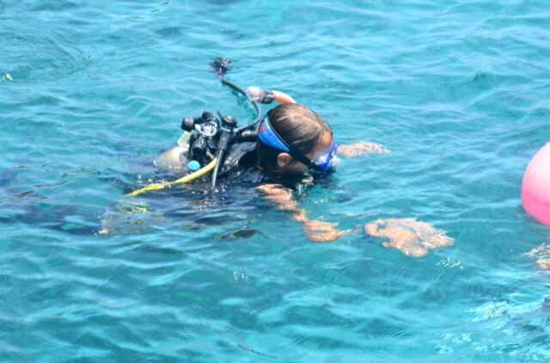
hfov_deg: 14.4
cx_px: 275
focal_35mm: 142
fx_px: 2171
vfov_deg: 9.6
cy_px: 182
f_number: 16
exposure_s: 1/80
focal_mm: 95
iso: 200
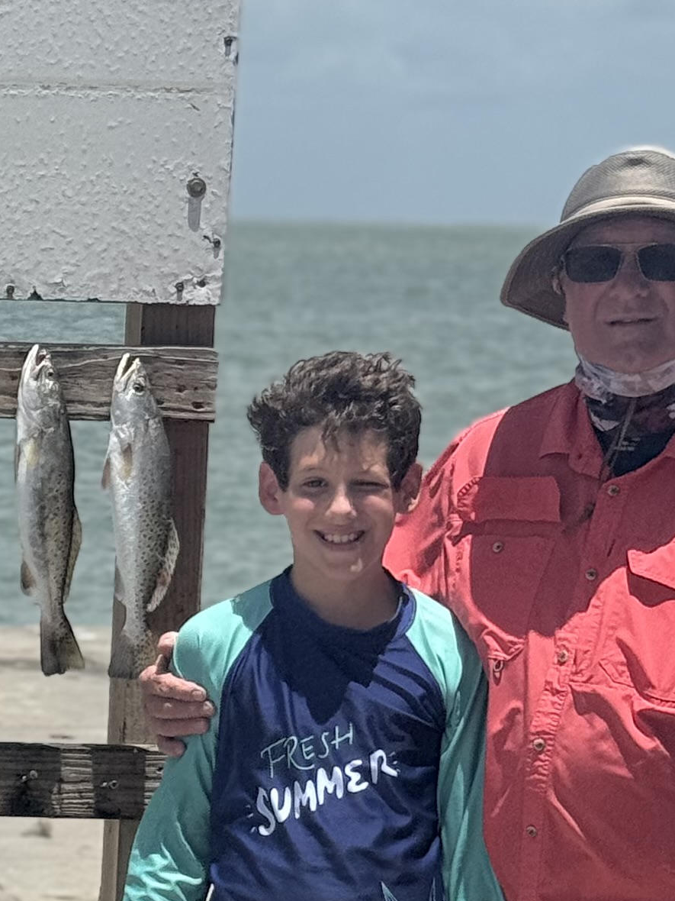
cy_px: 764
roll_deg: -0.6
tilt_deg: -7.0
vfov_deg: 12.0
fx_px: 4264
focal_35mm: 164
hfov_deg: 8.9
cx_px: -294
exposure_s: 1/9009
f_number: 1.78
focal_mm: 6.76
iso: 80
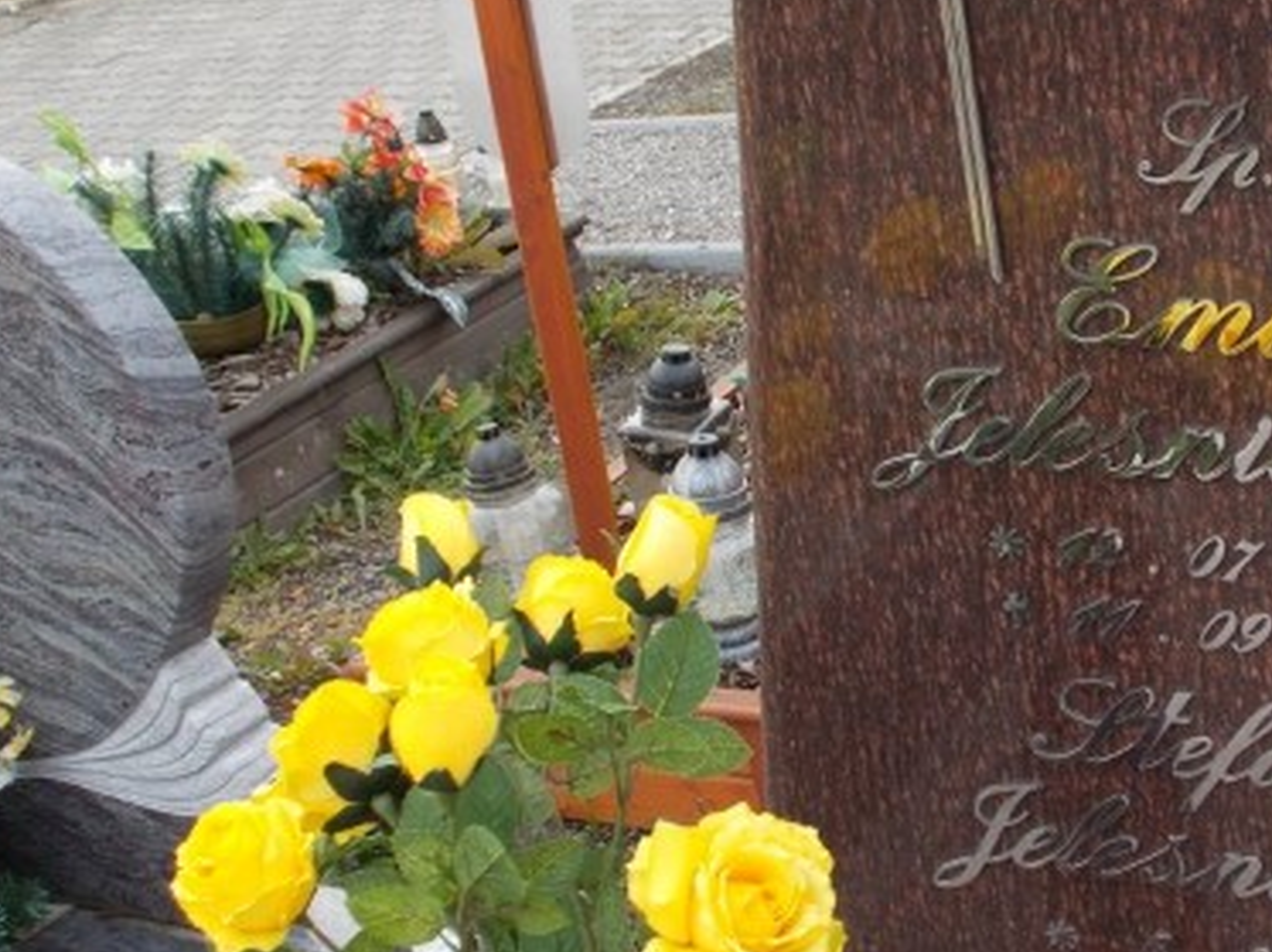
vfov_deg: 21.9
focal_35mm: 67
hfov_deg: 28.3
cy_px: 577
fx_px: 2460
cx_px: 1047
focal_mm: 6.9
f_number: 3.9
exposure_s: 1/80
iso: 80
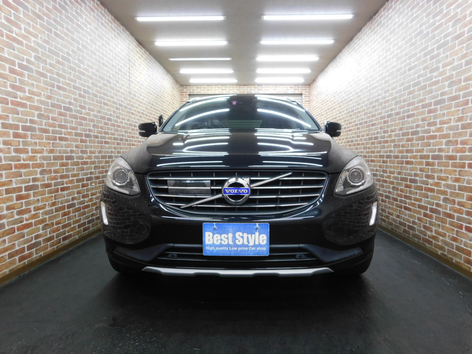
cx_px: 236
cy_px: 177
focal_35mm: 23
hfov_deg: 73.9
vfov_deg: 58.9
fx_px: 314
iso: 280
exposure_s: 1/30
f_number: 3
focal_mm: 4
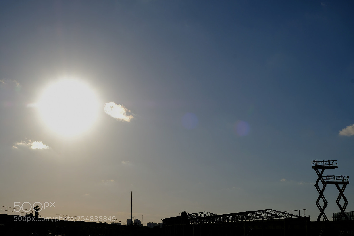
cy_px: 118
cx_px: 177
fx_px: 462
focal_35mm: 47
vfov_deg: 28.6
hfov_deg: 41.9
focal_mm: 31.5
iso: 100
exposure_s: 1/500
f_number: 14
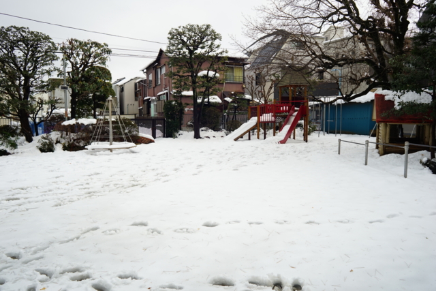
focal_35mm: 28
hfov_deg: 65.5
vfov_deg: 46.4
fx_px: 339
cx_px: 218
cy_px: 146
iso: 125
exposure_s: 1/200
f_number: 8
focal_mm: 28
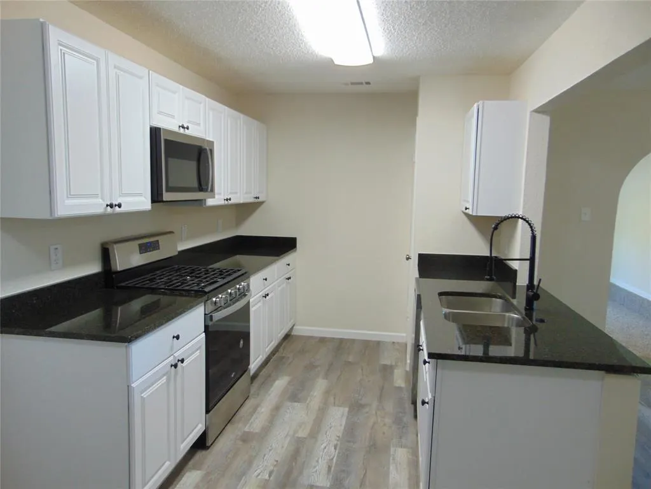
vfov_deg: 54.9
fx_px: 470
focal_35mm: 25
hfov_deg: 69.4
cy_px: 244
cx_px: 326
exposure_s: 1/30
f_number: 3
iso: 160
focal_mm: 4.5
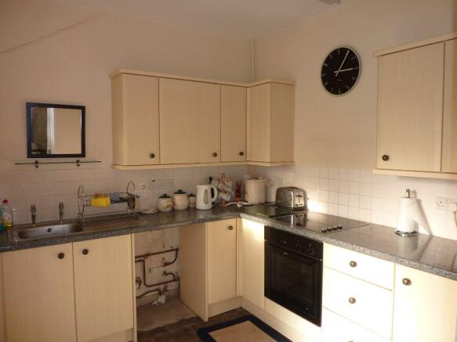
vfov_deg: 54.9
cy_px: 171
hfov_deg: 69.4
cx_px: 228
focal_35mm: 25
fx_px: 330
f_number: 3.3
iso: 100
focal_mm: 4.1
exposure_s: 1/40
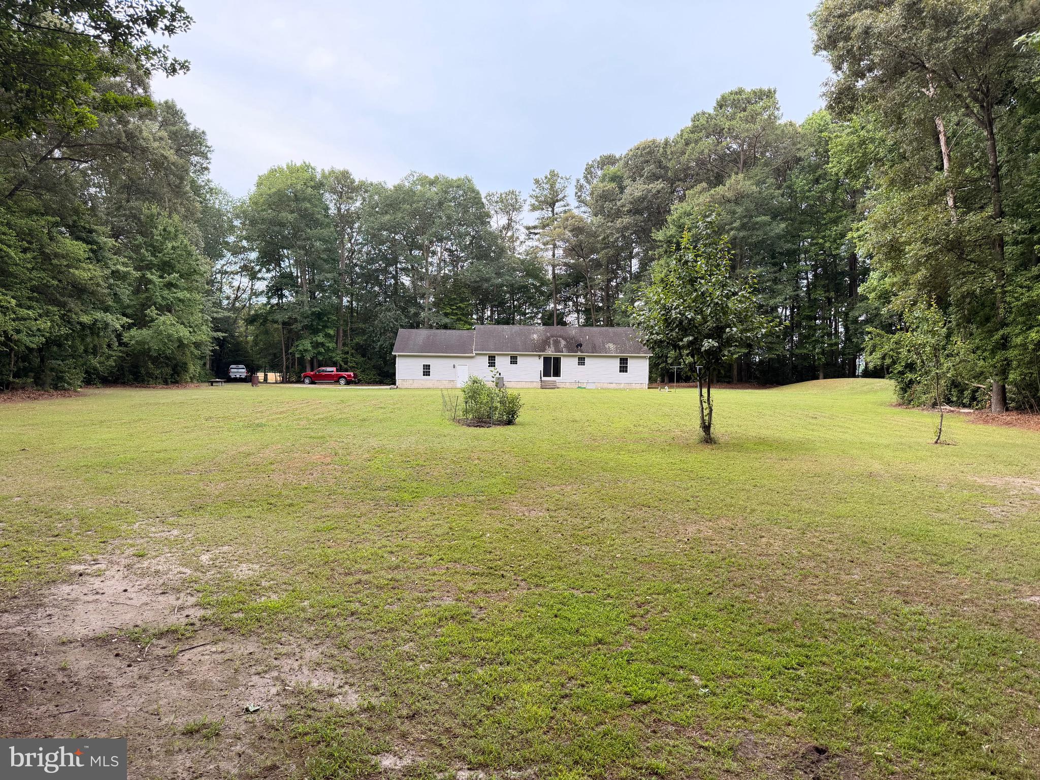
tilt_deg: -1.9
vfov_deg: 56.8
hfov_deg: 71.6
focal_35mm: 24
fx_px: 721
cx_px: 520
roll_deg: -1.1
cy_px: 390
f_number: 1.78
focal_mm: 6.76
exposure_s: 1/1106
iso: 100
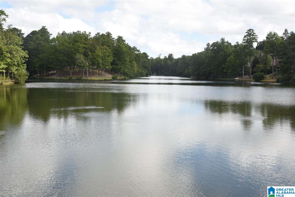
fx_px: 369
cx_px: 148
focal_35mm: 45
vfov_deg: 29.9
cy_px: 98
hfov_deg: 43.6
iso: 250
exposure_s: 1/100
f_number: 13
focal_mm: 45
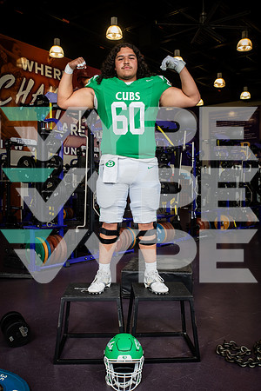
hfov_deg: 36.9
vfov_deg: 53.1
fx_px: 391
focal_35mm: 36
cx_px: 130
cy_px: 196
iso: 800
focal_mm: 36
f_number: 7.1
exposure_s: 1/250
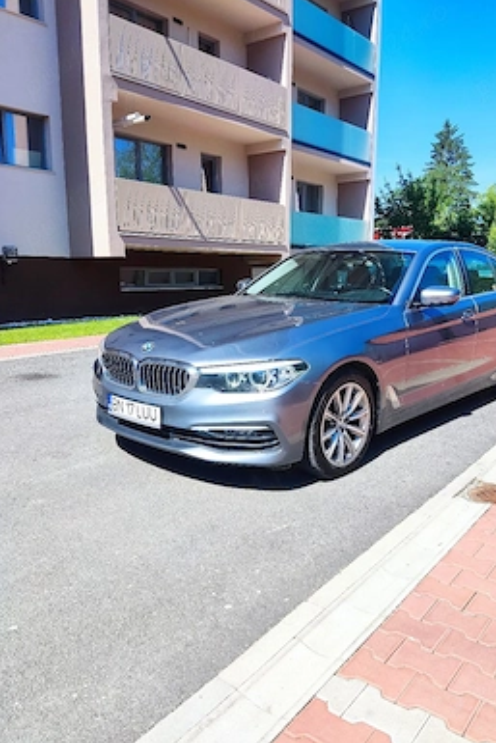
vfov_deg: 67.4
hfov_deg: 47.9
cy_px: 374
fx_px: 557
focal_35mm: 27
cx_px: 274
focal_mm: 4.71
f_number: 1.79
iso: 50
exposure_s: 1/1250
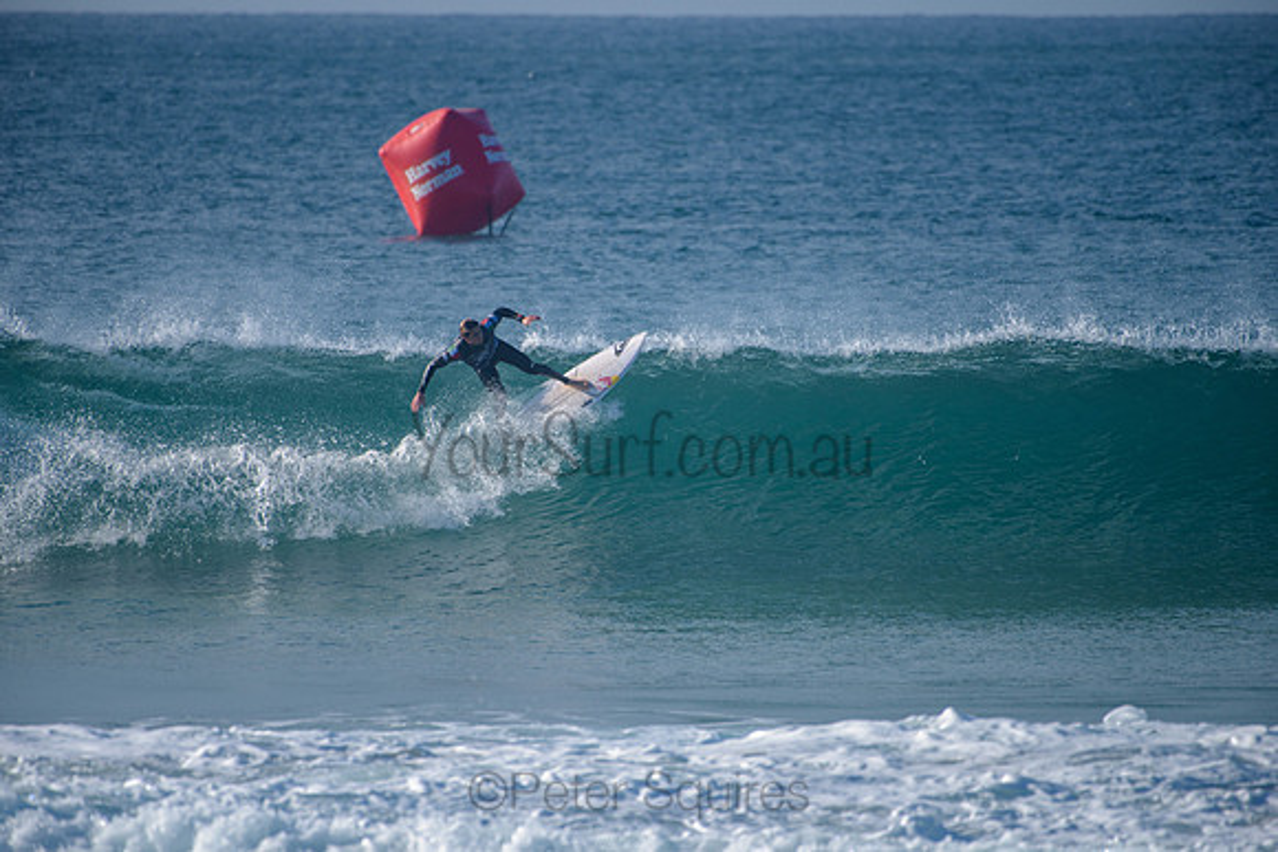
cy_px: 426
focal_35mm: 515
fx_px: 18280
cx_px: 639
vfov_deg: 2.7
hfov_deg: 4.0
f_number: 5.6
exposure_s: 1/2000
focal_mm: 500
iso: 280
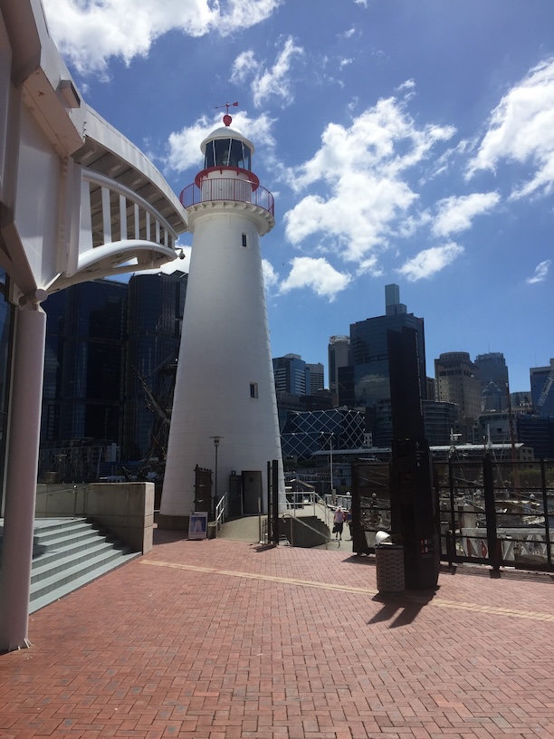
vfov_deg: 61.7
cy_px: 370
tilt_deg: +10.9
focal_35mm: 29
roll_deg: +0.1
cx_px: 277
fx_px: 619
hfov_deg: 48.2
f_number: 2.2
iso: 32
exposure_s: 1/4950
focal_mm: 4.15
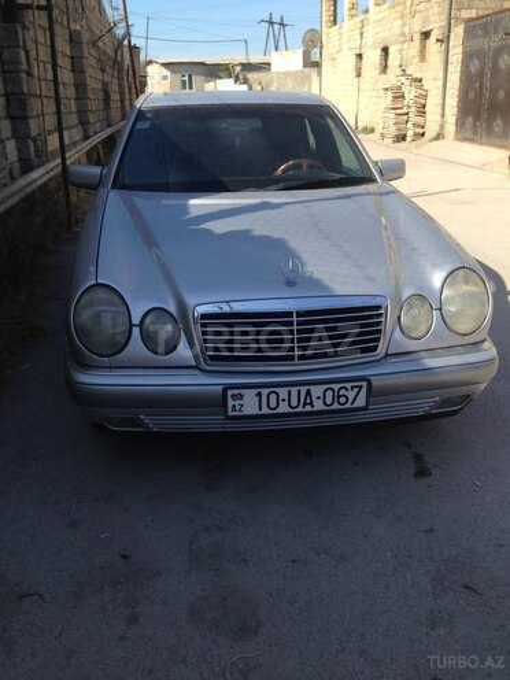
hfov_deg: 42.9
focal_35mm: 33
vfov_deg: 55.4
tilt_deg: -15.4
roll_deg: -0.1
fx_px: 648
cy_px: 340
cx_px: 255
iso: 50
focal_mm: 4.12
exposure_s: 1/1043
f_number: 2.4
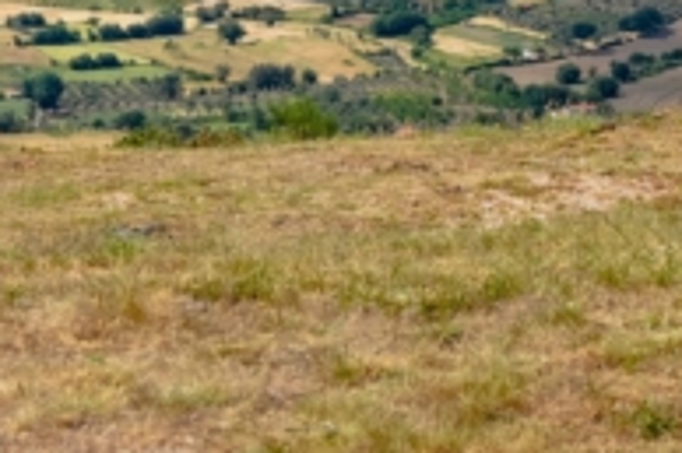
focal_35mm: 207
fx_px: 3918
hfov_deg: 9.7
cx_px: 907
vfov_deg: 6.4
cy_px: -476
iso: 100
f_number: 4.5
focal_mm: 39
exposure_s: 1/1250
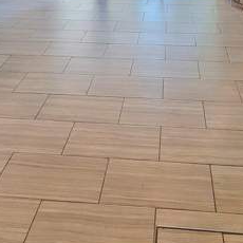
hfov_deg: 41.6
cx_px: 147
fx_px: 318
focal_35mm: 40
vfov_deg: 32.3
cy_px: -68
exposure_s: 1/60.2
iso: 320
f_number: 2.2
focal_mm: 2.2
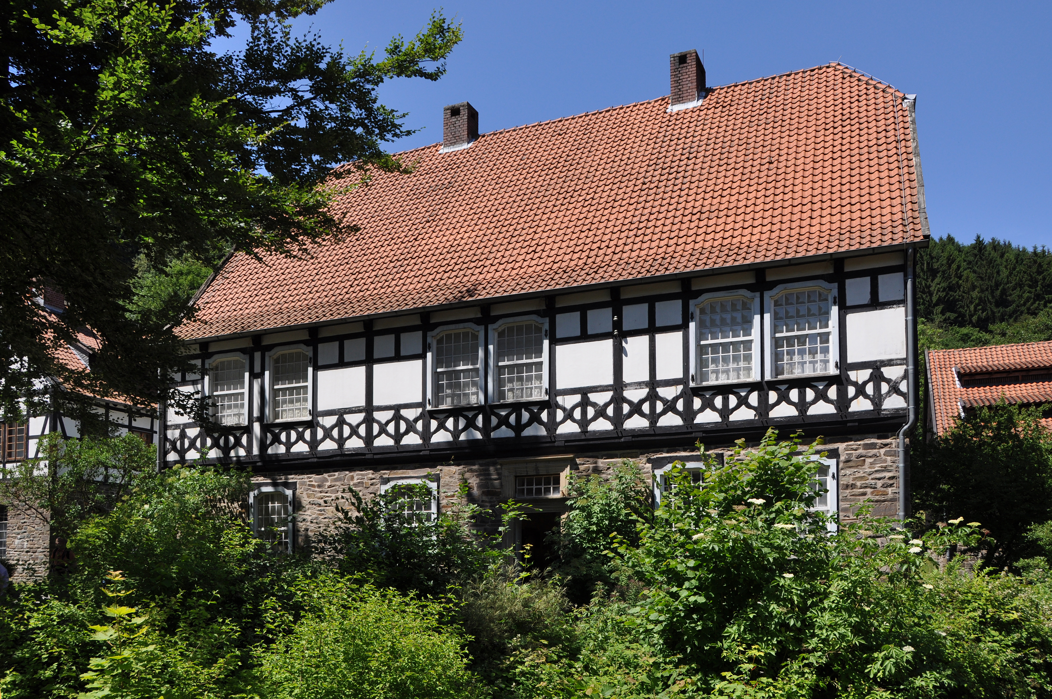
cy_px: 350
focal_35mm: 30
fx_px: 876
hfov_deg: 62.0
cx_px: 526
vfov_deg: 43.5
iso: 200
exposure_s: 1/800
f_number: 6.3
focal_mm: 20
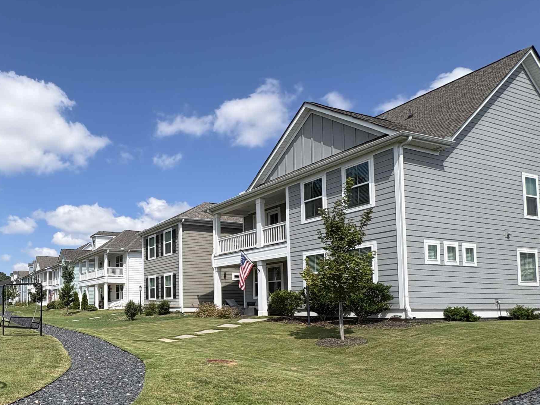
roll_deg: +0.8
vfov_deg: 54.8
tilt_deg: +3.4
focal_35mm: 24
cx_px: 83
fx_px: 374
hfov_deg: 63.2
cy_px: 290
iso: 40
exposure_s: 1/2146
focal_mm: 2.22
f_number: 2.2
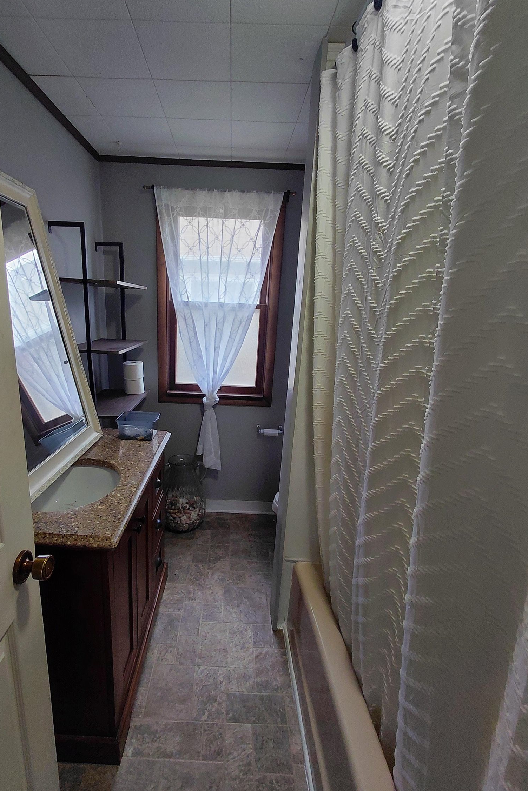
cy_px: 401
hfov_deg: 70.2
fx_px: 374
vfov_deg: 93.3
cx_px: 234
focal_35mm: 17
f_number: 2.2
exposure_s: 1/50
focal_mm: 1.64
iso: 100
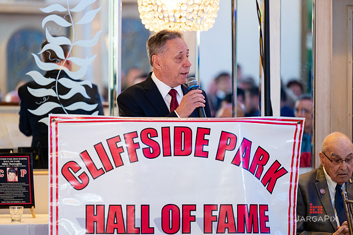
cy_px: 111
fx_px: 2067
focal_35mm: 211
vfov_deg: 6.5
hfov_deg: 9.8
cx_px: 167
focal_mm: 200
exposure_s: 1/125
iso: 1600
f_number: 3.2
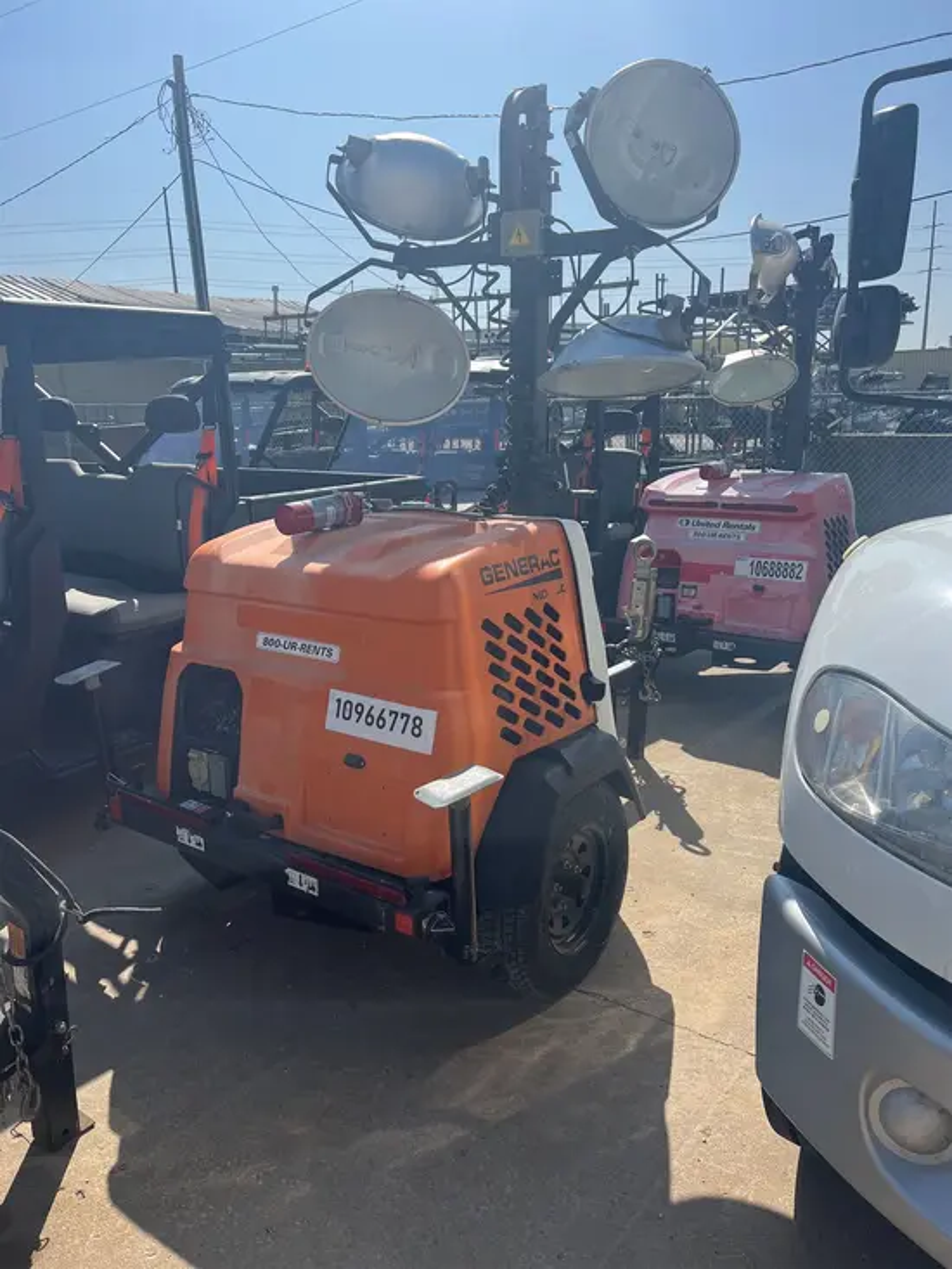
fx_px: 953
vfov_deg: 67.3
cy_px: 634
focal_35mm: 26
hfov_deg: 53.1
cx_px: 476
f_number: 1.6
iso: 50
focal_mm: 5.1
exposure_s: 1/3745
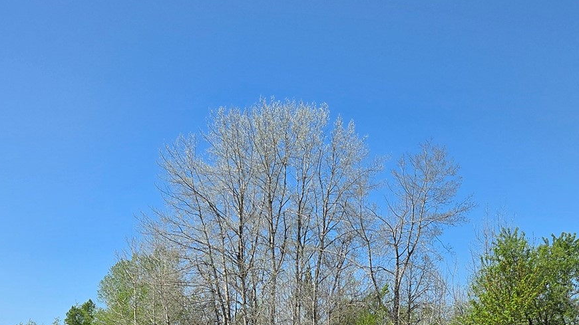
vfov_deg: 18.7
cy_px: 439
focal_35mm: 59
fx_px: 906
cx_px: 323
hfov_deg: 35.4
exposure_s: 1/5261
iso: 80
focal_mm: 5.4
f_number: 1.8
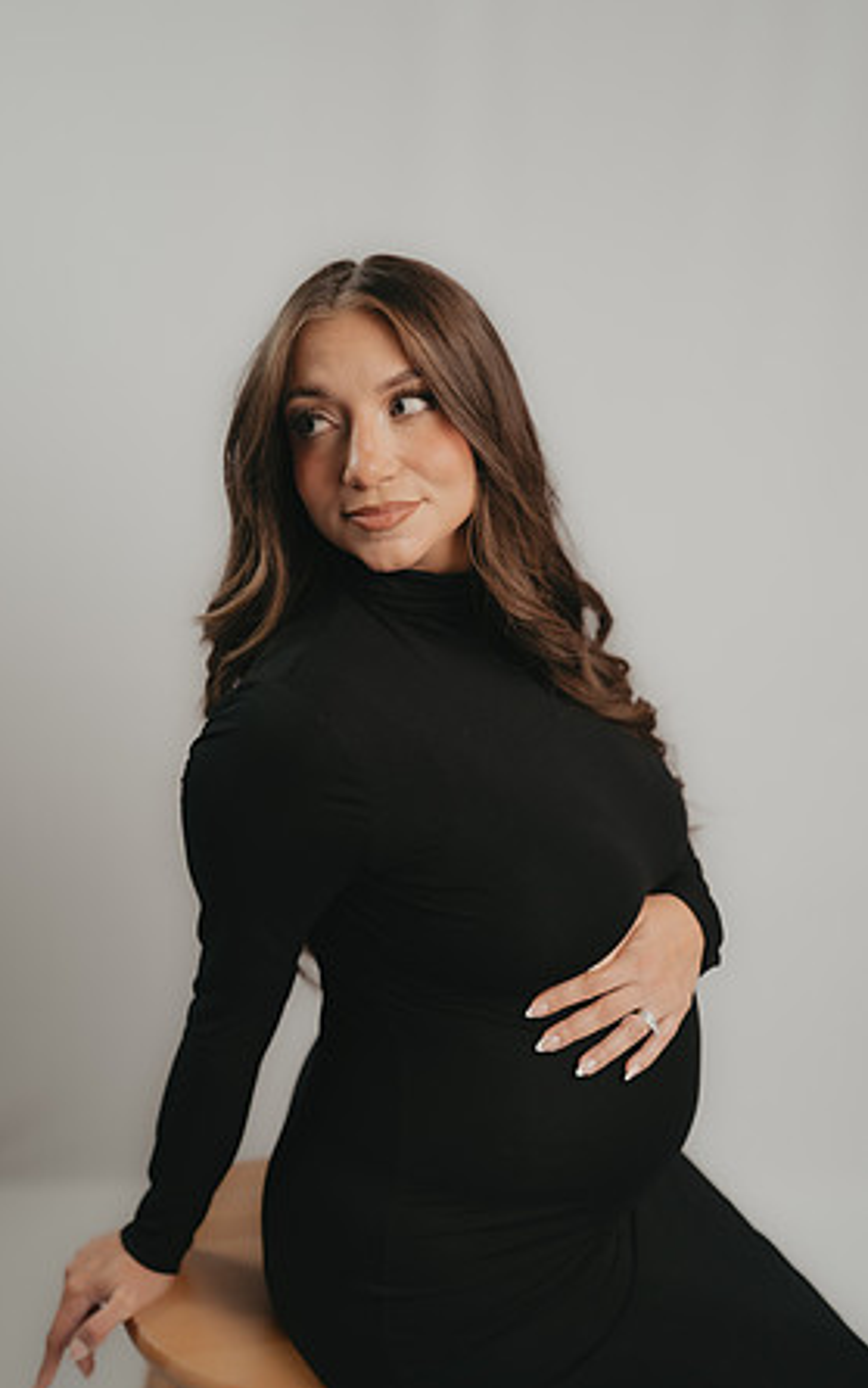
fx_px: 1362
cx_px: 408
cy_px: 691
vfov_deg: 54.0
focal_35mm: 36
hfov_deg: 35.3
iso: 125
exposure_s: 1/200
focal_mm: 35
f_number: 2
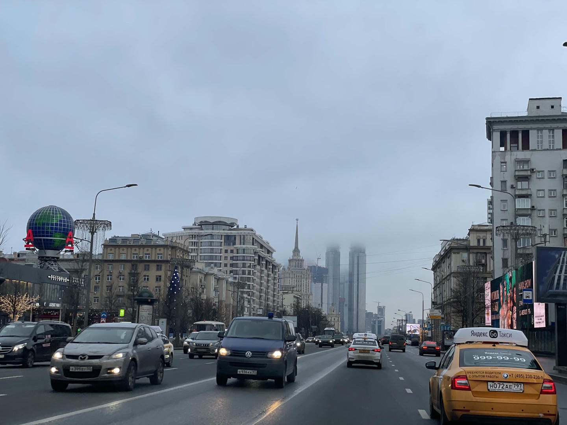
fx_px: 852
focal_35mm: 52
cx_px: 284
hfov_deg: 36.8
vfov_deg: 28.0
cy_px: 212
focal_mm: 6
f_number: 2
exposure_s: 1/122
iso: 25
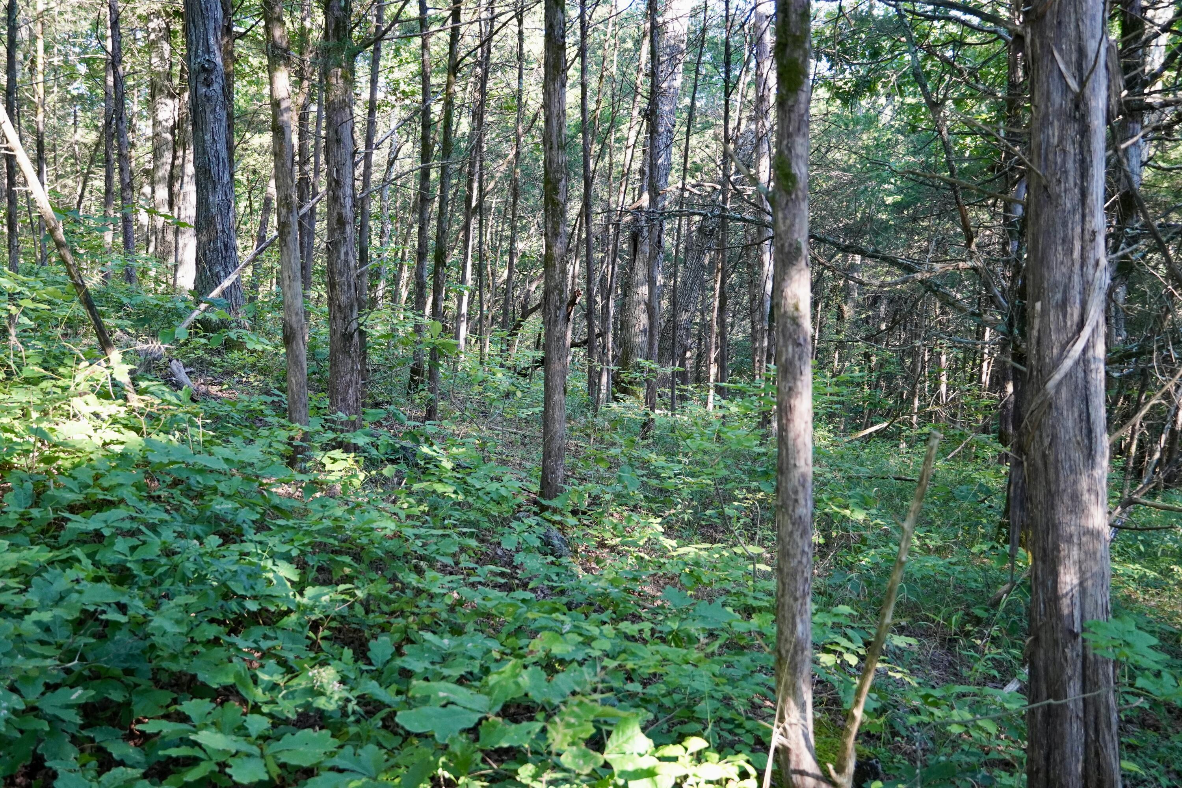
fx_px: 1231
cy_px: 394
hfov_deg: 51.3
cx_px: 591
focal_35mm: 38
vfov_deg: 35.5
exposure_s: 1/160
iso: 1000
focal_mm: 25
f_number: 4
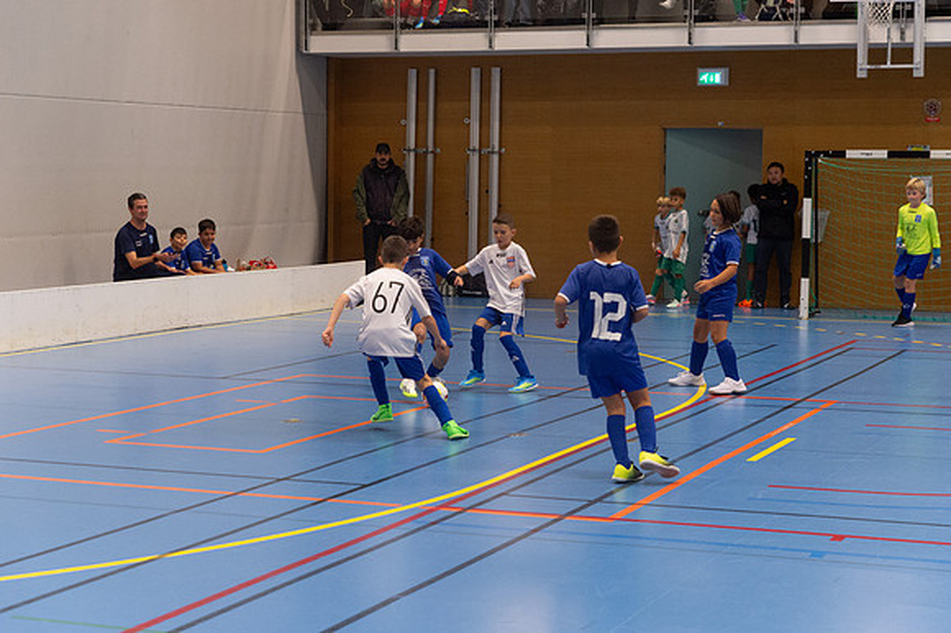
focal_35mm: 74
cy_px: 316
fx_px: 1959
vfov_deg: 18.4
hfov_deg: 27.3
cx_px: 476
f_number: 3.5
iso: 5000
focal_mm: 70
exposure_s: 1/500
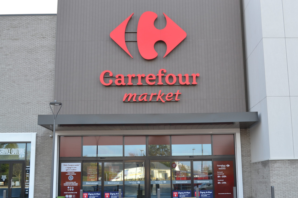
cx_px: 166
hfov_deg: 43.5
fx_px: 372
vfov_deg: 29.8
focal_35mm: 45
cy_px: 111
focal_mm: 26
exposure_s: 1/125
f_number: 5.6
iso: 280
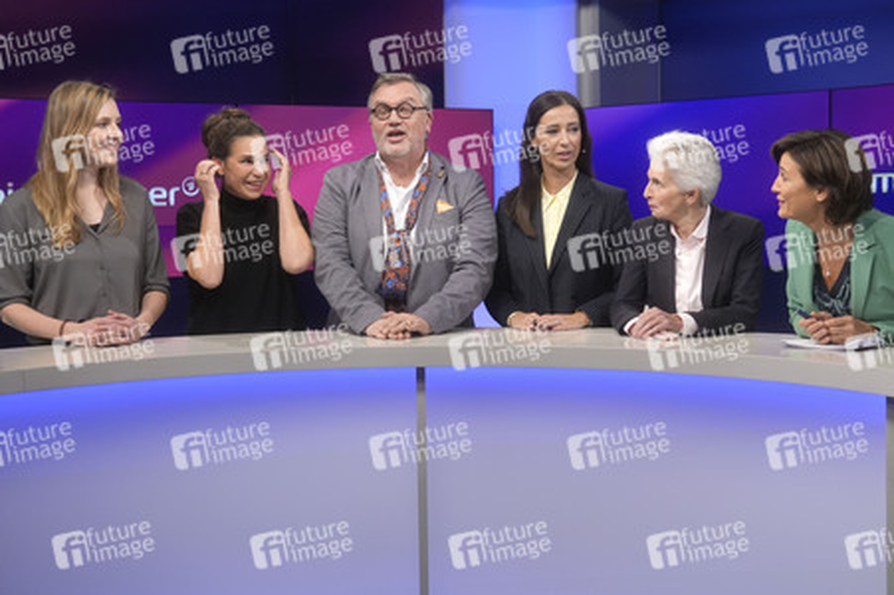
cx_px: 447
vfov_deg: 29.8
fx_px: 1117
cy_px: 298
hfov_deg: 43.6
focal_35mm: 45
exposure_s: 1/320
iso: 640
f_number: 2.2
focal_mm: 30
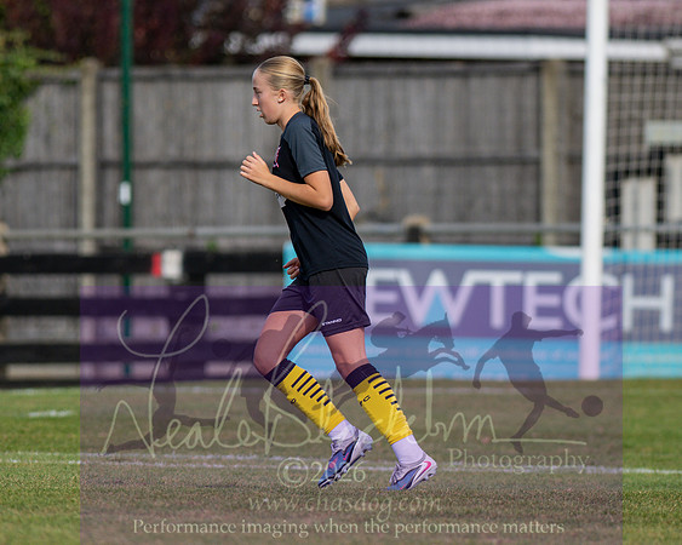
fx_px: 12733
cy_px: 307
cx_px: 314
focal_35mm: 631
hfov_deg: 3.1
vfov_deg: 2.5
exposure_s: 1/2000
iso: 125
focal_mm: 300
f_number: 2.8
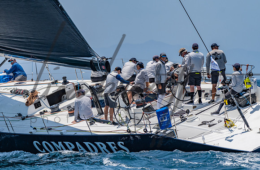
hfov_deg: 5.2
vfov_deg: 3.4
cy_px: 45
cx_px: 181
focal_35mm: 398
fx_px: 2851
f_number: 5.6
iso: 320
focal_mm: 230
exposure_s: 1/2000
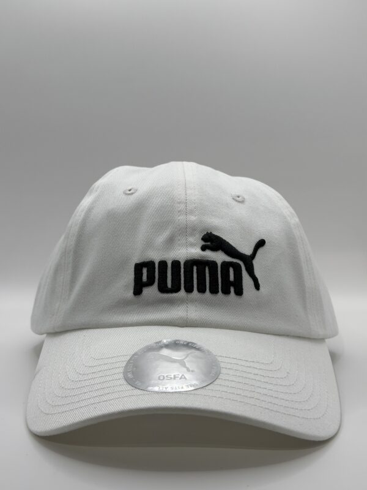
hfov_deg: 30.3
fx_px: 679
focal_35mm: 48
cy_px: 245
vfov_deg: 39.7
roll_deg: -0.8
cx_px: 184
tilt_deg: -7.3
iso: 64
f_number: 1.78
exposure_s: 1/601
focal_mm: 6.76
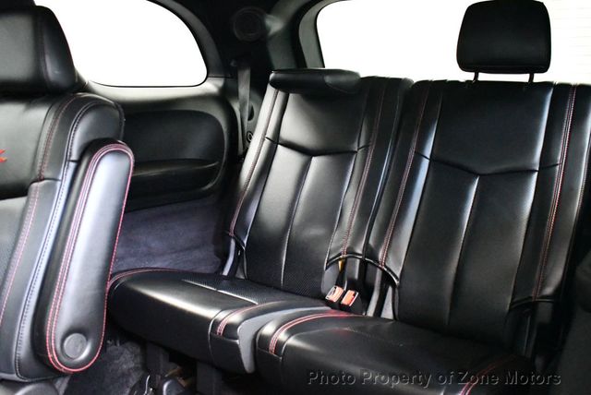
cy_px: 198
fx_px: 592
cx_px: 296
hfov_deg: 53.1
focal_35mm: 36
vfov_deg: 36.9
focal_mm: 18
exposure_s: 1/50
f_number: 3.5
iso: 12800
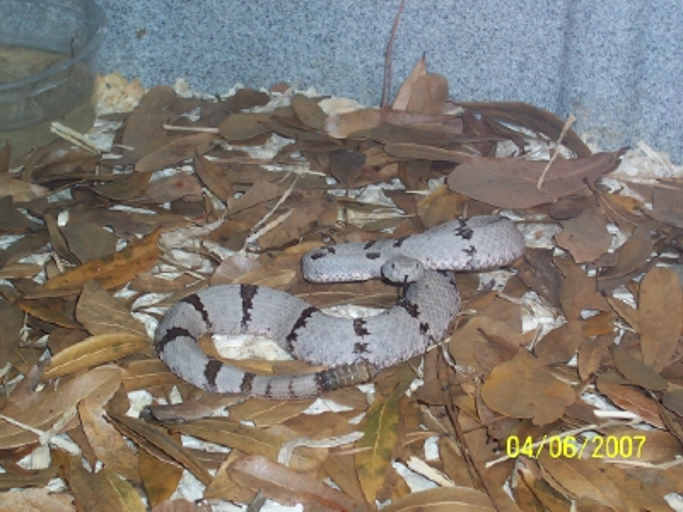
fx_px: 1401
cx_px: 342
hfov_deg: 27.4
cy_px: 256
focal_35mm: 71
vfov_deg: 20.7
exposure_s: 1/90
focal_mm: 10.8
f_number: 4
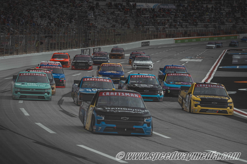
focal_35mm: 200
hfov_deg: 10.3
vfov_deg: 6.8
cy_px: 82
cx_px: 124
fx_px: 1371
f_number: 4.5
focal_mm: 200
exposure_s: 1/800
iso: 100
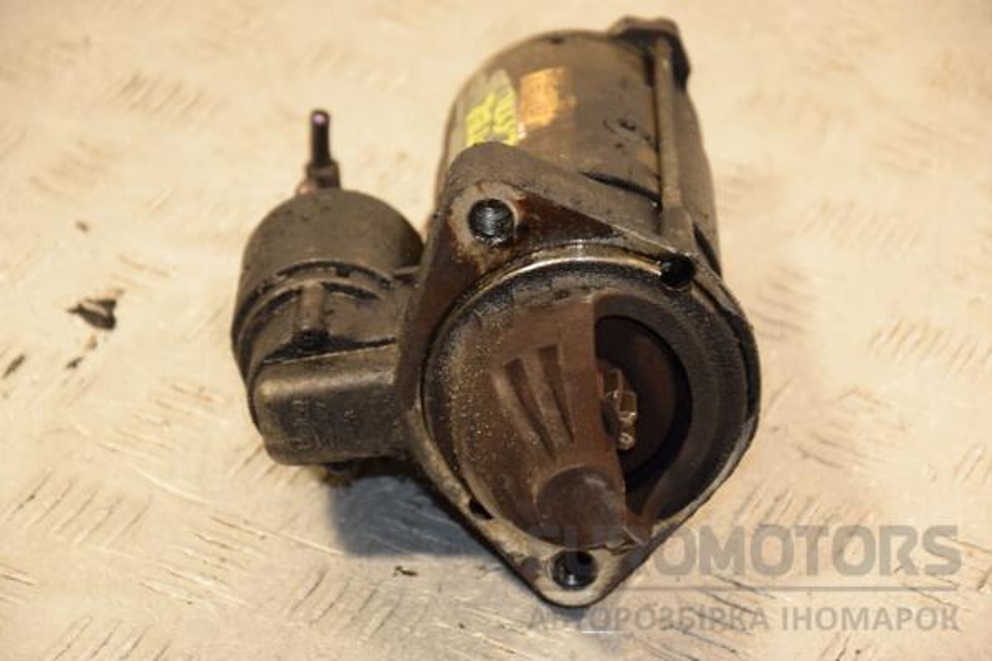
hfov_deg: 14.9
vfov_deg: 9.9
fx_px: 3802
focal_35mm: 138
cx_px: 496
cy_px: 330
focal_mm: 92
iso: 800
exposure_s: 1/125
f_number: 5.6
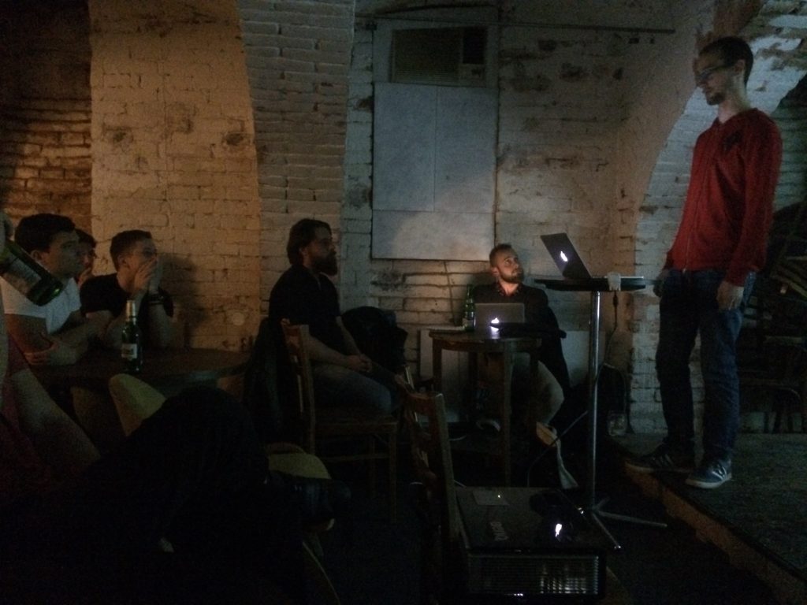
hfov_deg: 61.7
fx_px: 676
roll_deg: -0.2
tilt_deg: -3.1
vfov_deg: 48.2
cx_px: 404
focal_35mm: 29
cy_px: 302
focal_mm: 4.15
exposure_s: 1/17
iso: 2000
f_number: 2.2
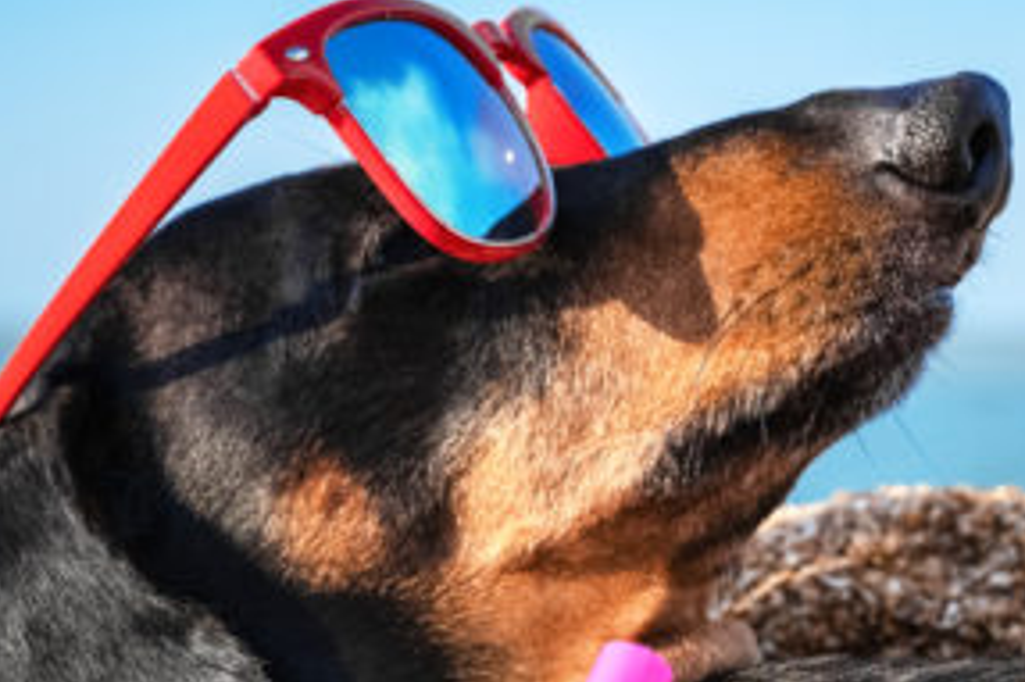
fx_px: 3500
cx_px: 929
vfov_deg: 11.0
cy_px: 657
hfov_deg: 16.4
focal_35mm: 123
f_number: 6.3
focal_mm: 46
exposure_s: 1/320
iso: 100
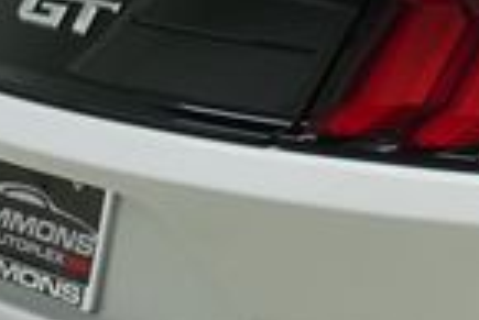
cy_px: 41
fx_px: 2118
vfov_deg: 8.6
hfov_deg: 12.1
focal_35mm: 159
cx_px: 793
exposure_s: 1/200
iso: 640
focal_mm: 24
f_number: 5.6
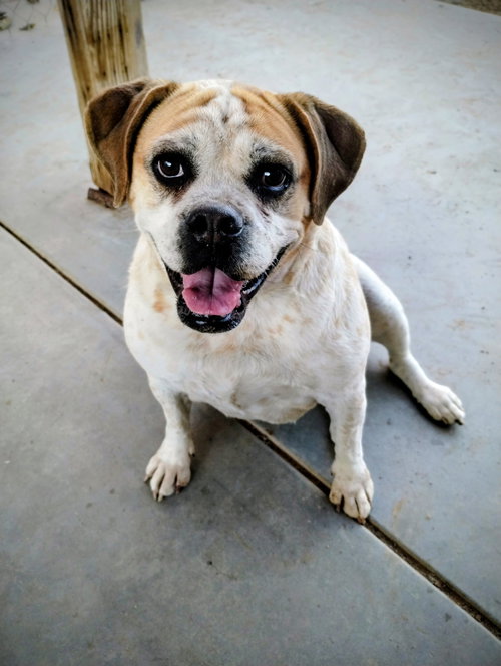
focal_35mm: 28
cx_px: 250
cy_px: 333
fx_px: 539
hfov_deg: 49.9
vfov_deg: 63.4
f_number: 1.8
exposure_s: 1/60
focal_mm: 4.27
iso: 369
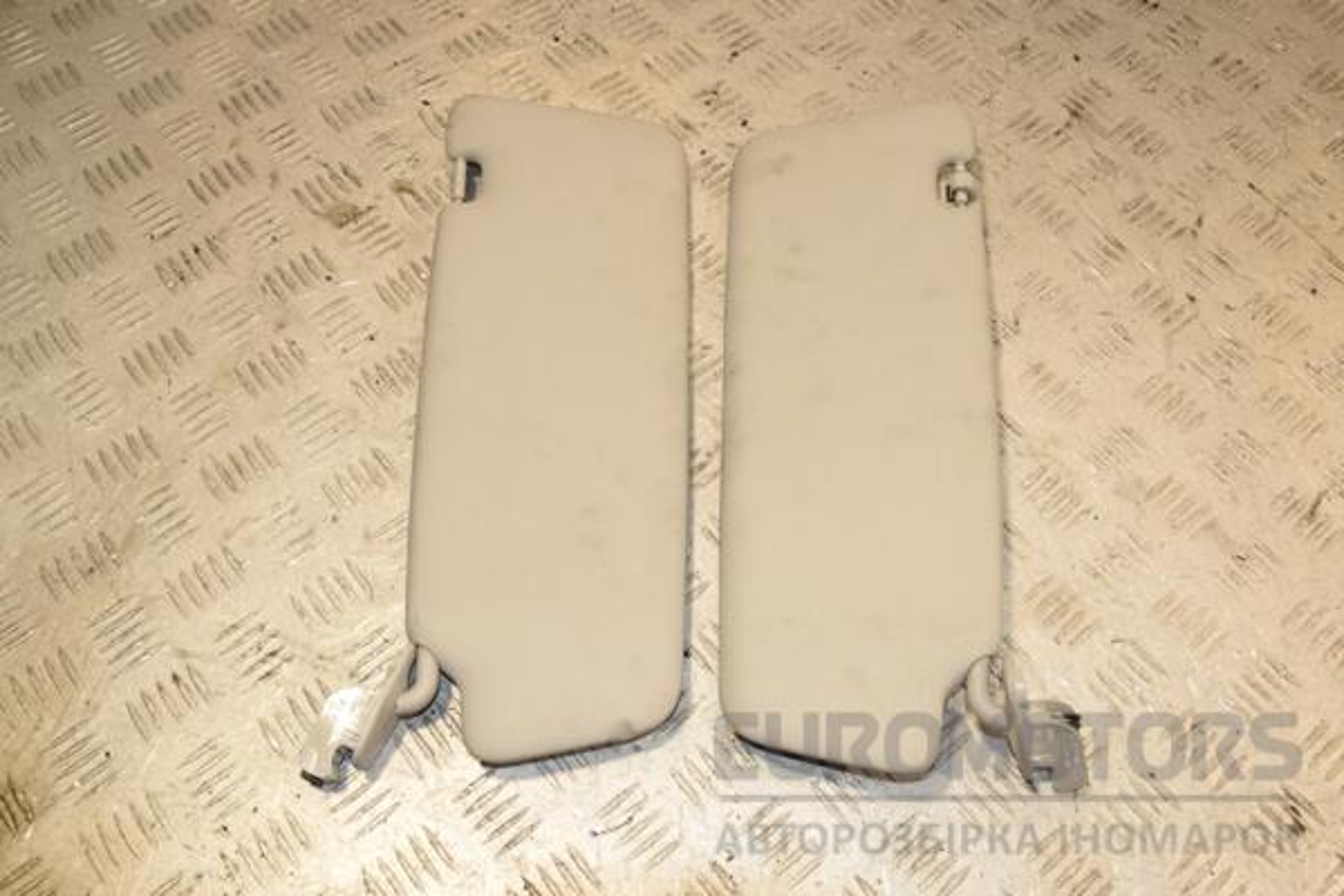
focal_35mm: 33
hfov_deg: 57.2
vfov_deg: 40.0
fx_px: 1232
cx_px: 672
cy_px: 448
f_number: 9
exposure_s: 1/200
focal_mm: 22
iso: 800
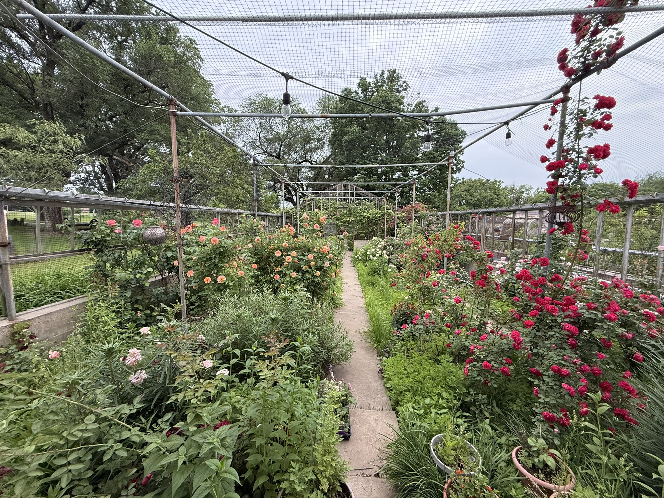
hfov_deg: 102.1
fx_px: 269
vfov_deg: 85.7
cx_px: 332
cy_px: 249
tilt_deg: -4.9
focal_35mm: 14
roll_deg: -0.5
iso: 160
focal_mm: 2.22
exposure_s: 1/99
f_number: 2.2
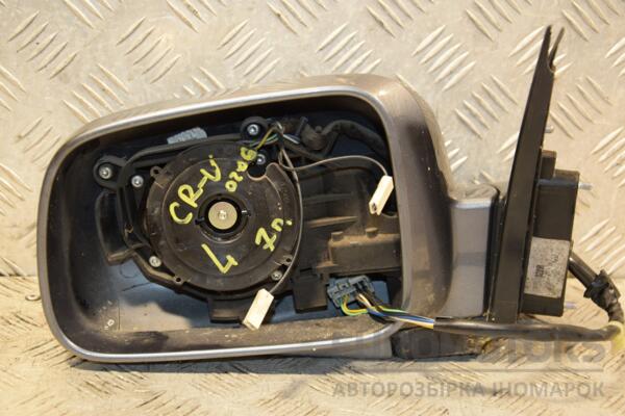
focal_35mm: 68
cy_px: 208
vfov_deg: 20.2
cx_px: 312
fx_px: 1172
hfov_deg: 29.9
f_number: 4.8
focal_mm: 45
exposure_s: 1/100
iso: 800
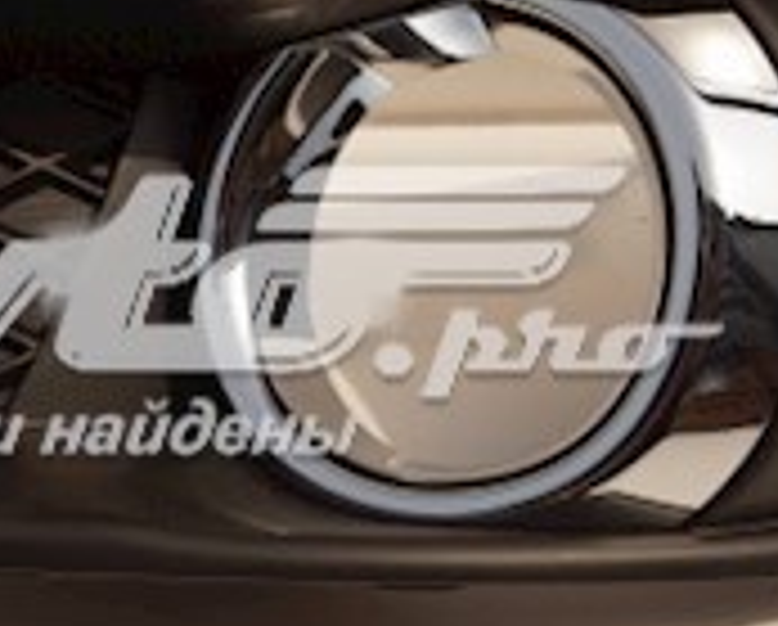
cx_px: 180
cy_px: 302
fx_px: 3114
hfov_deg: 14.2
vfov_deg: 11.5
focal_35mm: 135
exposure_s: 1/500
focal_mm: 26
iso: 100
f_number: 8
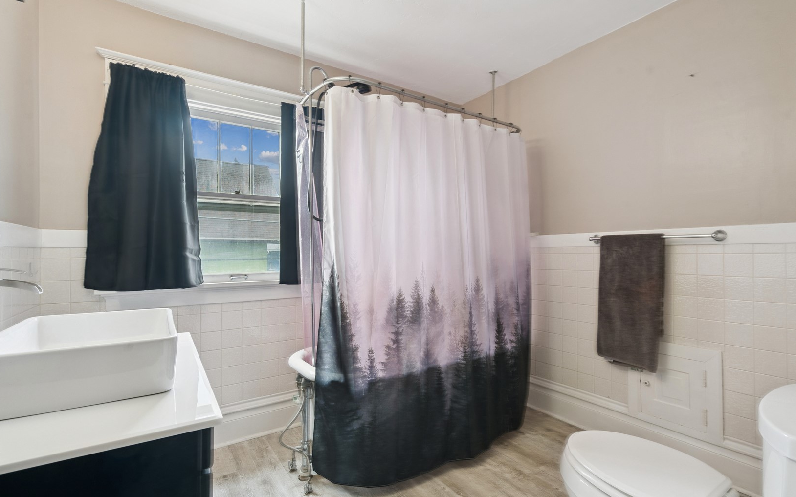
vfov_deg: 68.0
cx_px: 412
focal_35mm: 17
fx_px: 369
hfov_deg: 94.3
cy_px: 249
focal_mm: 16
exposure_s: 1/6
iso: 400
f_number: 10
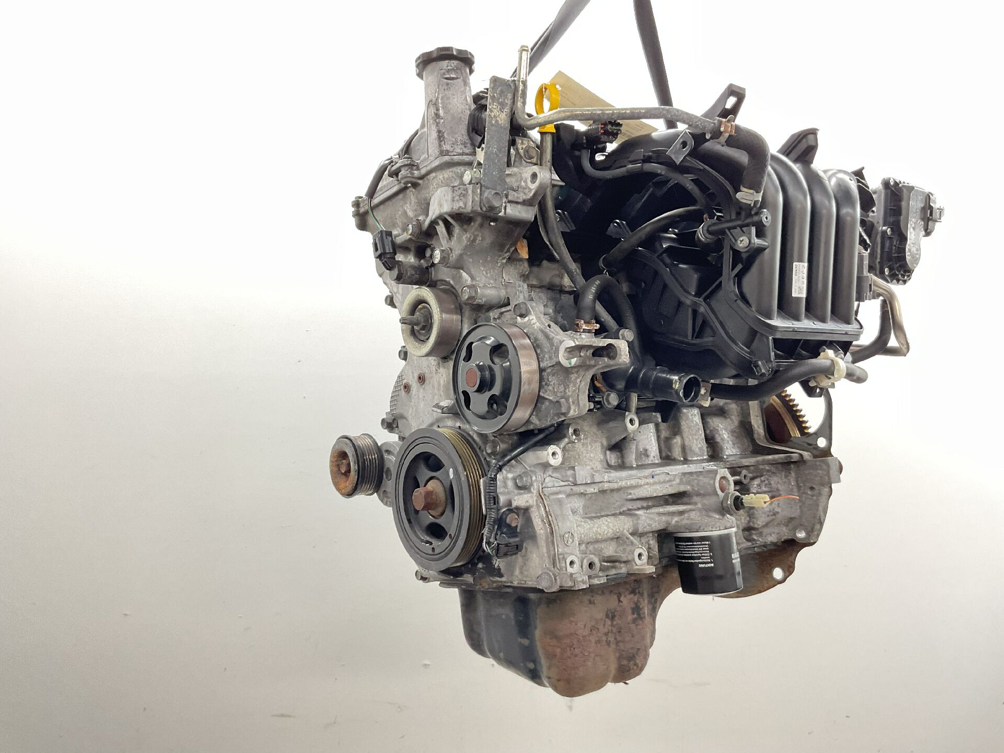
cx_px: 502
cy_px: 376
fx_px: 841
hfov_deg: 61.7
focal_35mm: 29
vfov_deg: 48.2
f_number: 1.8
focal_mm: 3
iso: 160
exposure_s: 1/50
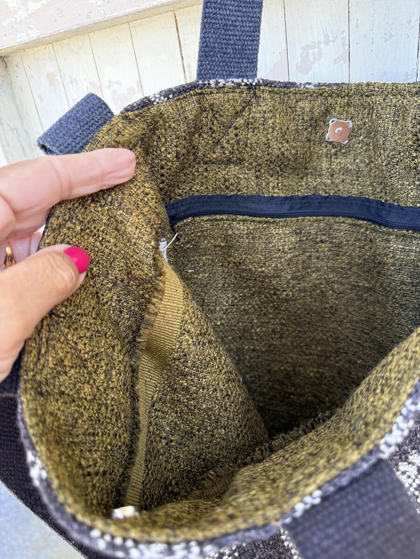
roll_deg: +14.4
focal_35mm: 24
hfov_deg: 56.8
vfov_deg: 71.6
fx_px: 388
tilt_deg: -31.9
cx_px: 210
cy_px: 280
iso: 200
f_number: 1.78
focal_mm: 6.76
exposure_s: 1/204
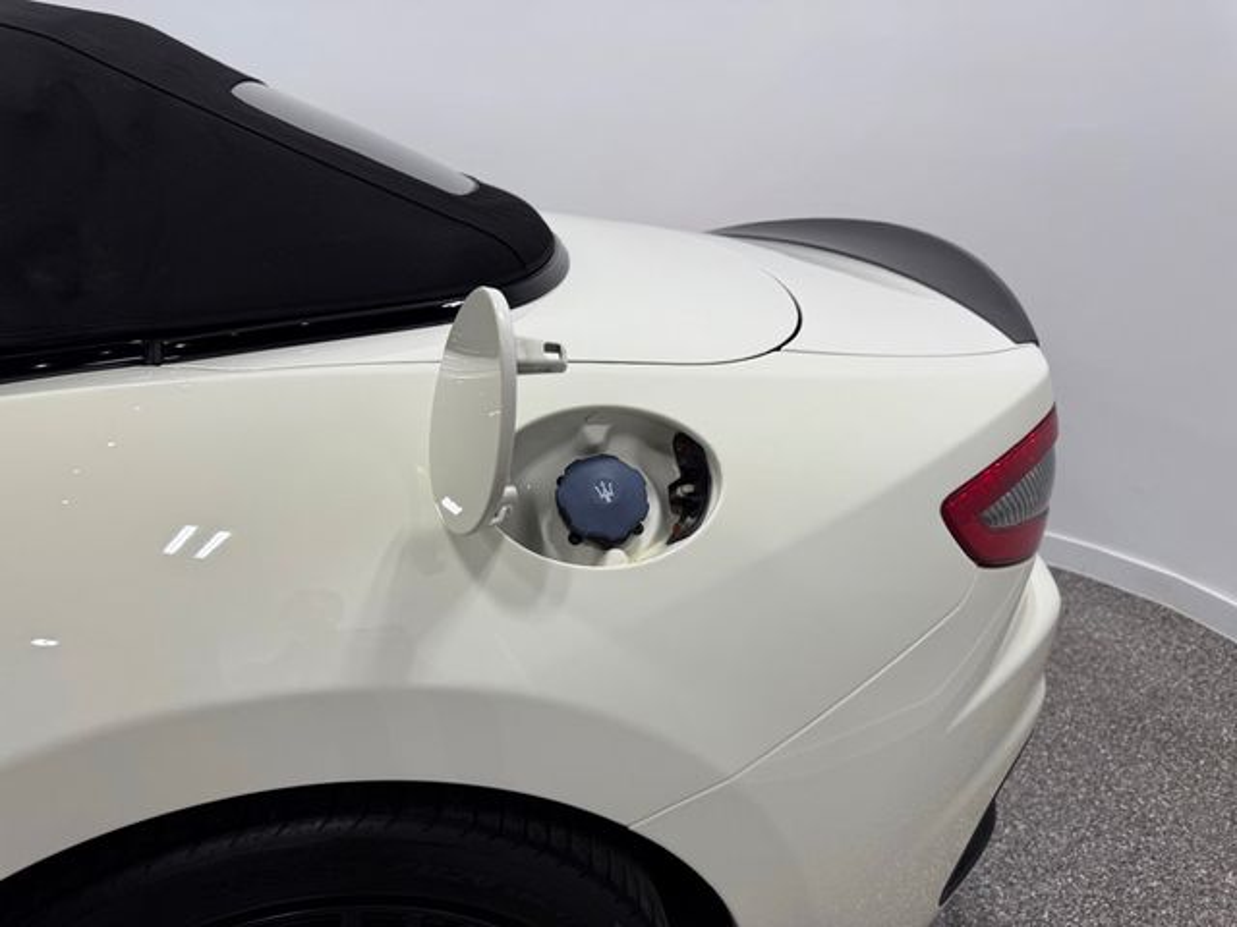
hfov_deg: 71.6
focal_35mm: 24
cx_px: 618
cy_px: 464
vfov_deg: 56.8
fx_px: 858
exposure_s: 1/510
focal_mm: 6.76
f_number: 1.78
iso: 80
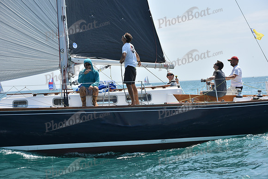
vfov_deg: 14.4
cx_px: 134
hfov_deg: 21.5
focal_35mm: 95
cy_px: 90
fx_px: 707
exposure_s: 1/1250
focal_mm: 95
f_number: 6.3
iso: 250
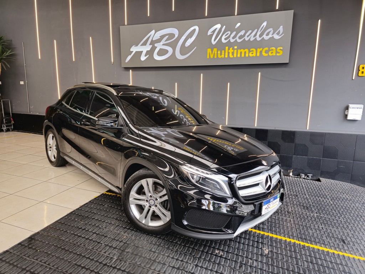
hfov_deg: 73.9
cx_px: 182
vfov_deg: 58.9
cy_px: 137
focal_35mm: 23
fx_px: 243
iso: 32
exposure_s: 1/133
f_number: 1.7
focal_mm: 6.3
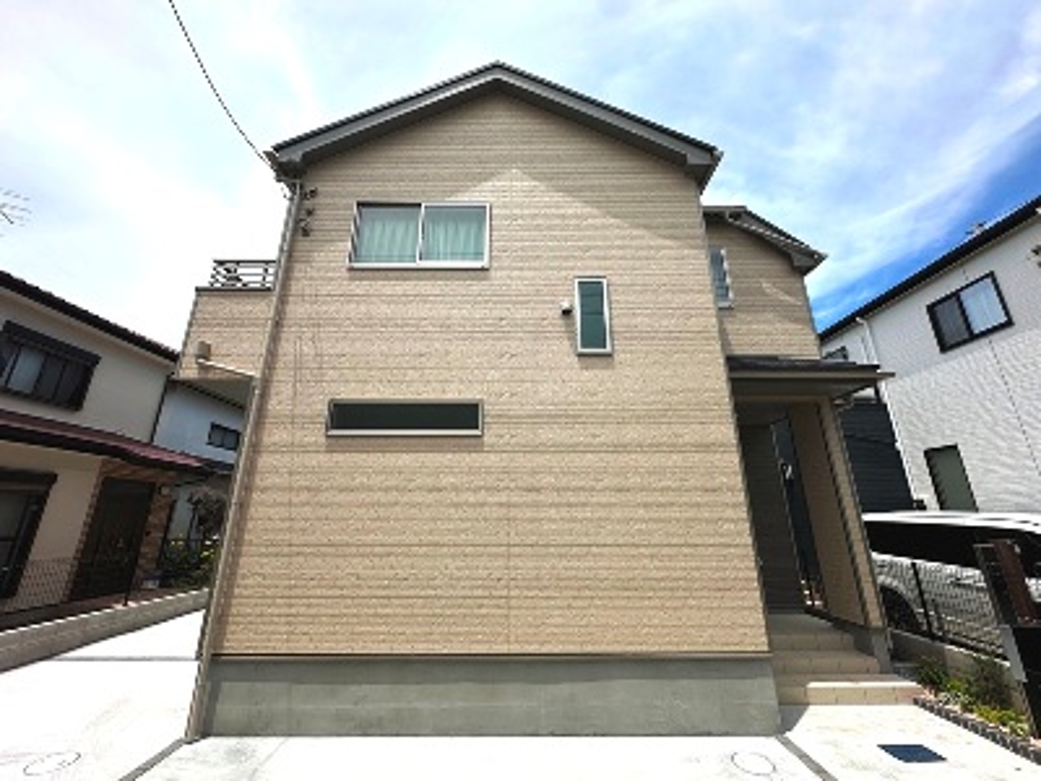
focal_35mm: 14
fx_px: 421
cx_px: 520
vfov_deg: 85.7
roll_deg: -0.1
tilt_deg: +18.0
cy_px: 390
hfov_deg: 102.1
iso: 50
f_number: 2.2
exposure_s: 1/2257
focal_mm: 2.22
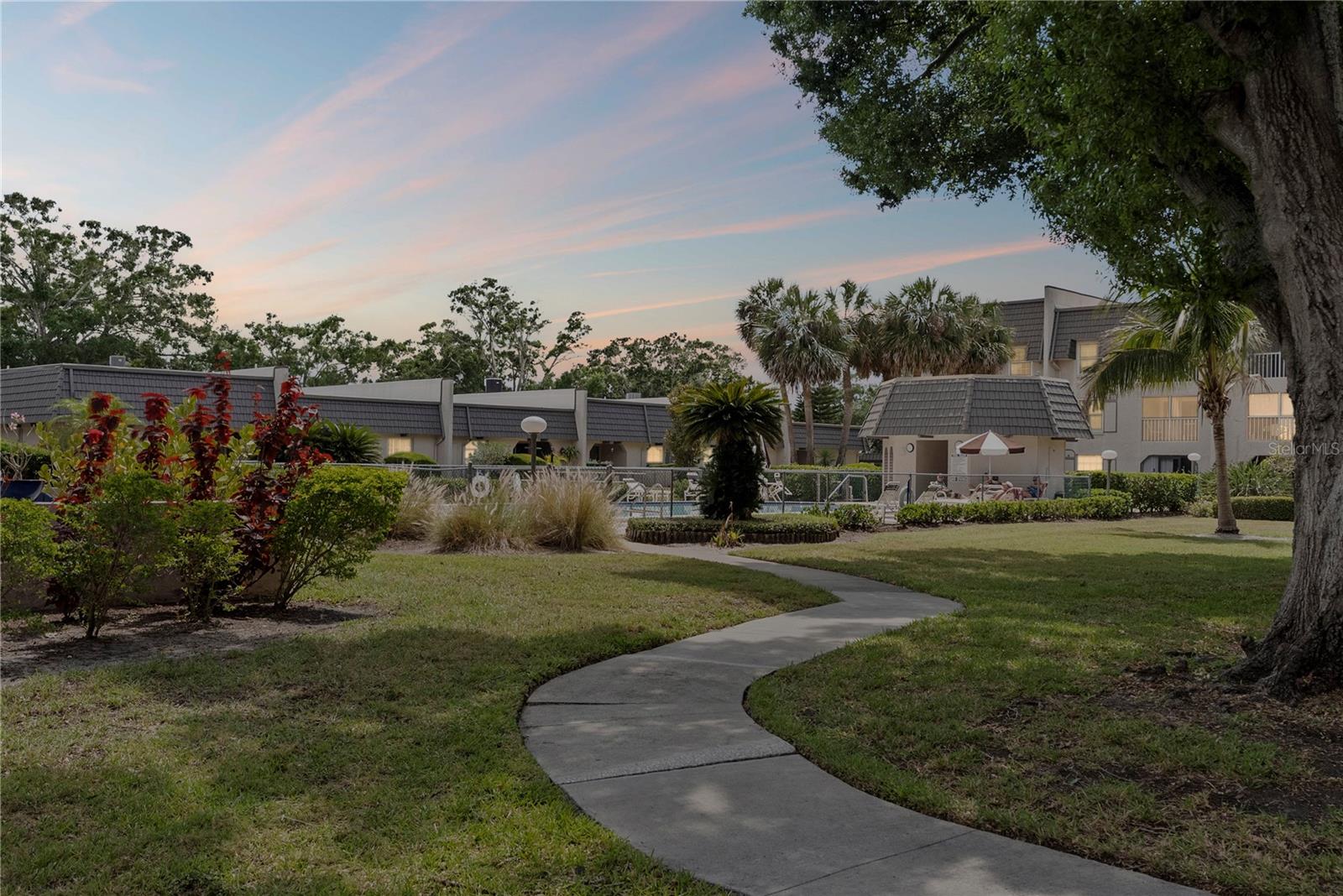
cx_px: 672
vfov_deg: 43.6
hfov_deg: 61.9
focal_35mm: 30
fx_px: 1120
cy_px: 448
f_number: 5.6
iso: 1600
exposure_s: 1/1600
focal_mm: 30
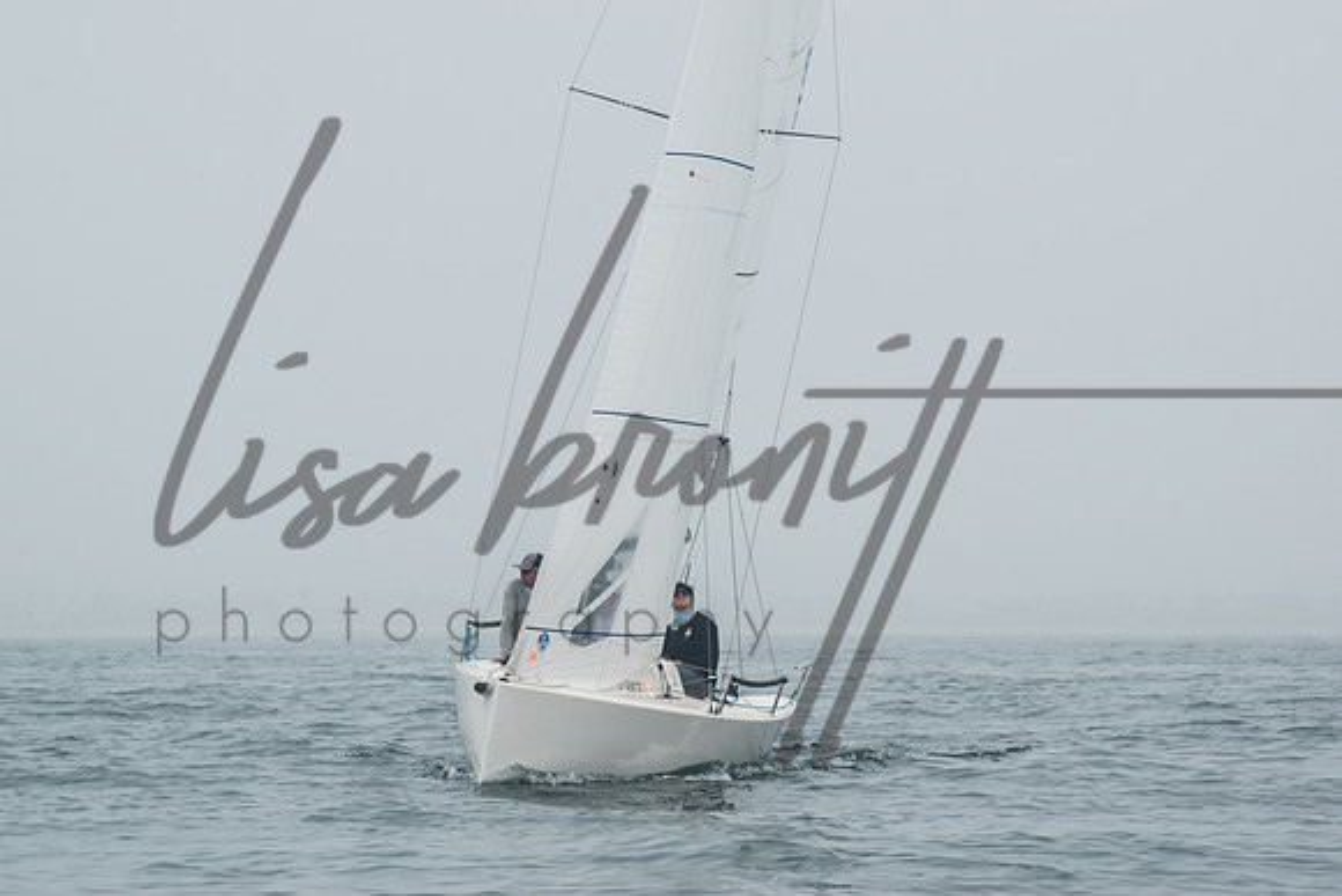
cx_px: 671
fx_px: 6152
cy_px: 448
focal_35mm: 165
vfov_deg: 8.3
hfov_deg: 12.4
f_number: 14
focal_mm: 110
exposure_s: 1/500
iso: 800
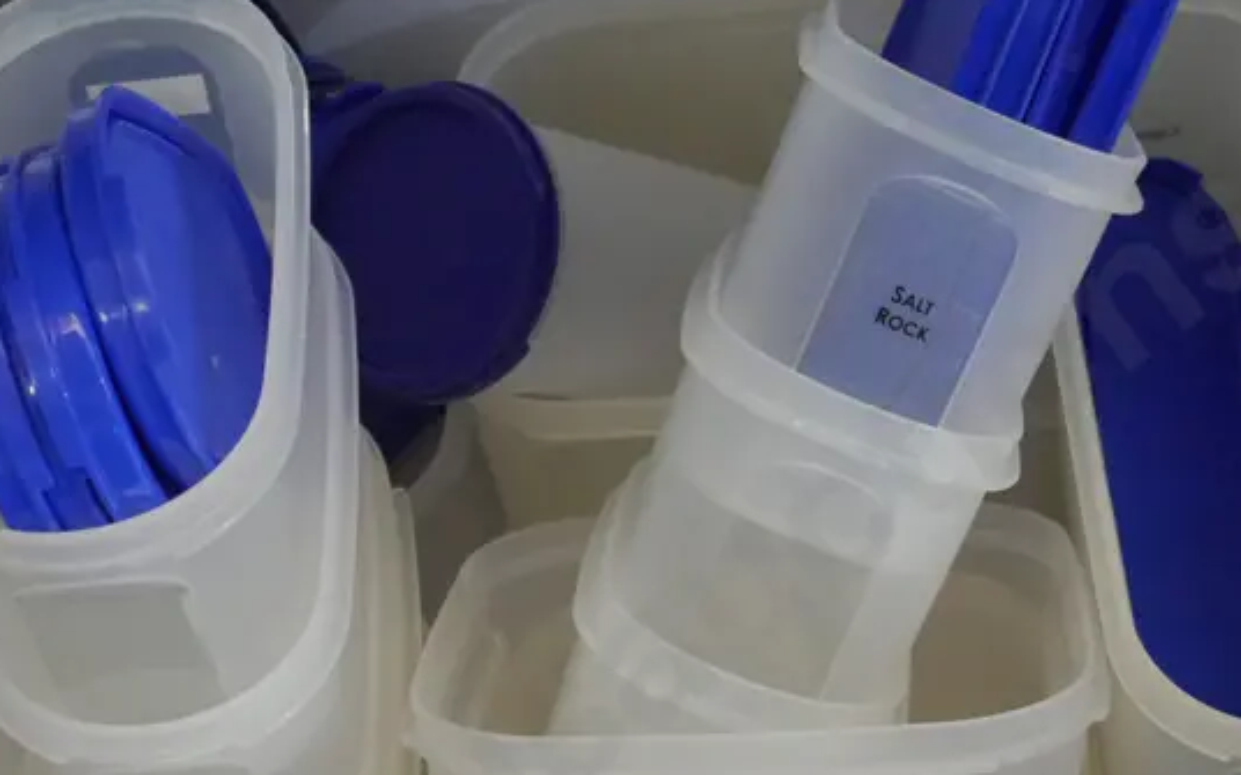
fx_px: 2740
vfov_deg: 16.0
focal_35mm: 81
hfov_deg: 25.5
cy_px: 581
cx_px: 762
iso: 3200
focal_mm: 20
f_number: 4.4
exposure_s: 1/40
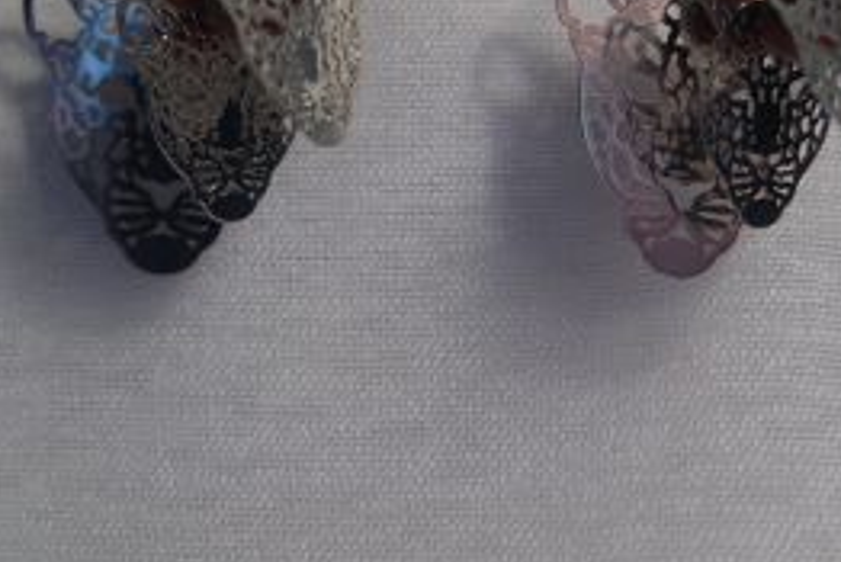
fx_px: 1286
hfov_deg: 36.2
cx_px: 446
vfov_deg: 24.3
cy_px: 112
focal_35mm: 55
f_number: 4
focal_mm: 16
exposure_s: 1/80
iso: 200
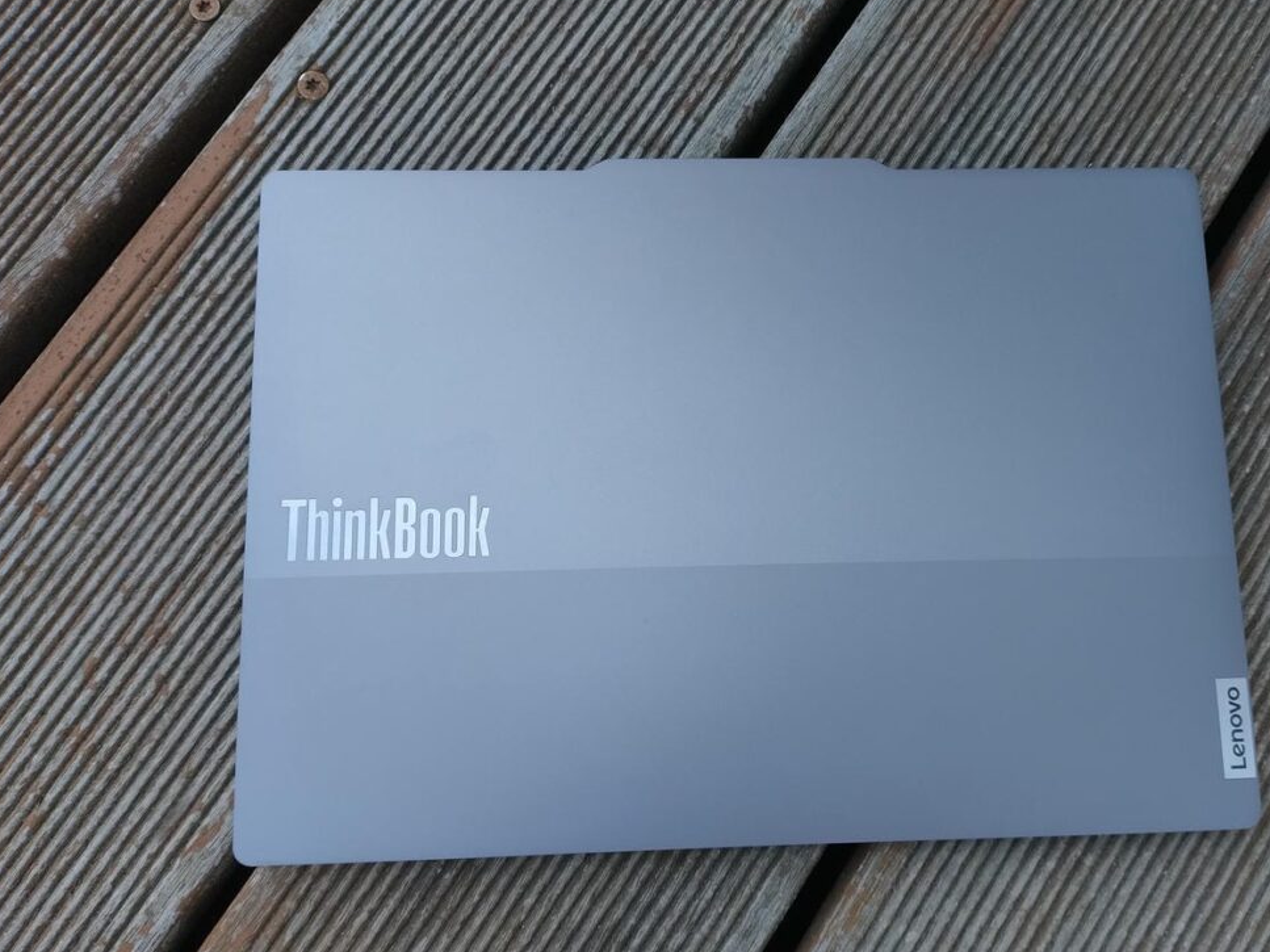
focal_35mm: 31
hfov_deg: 58.1
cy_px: 491
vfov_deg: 45.4
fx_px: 1137
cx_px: 737
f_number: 1.7
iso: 100
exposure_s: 1/218
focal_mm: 4.71
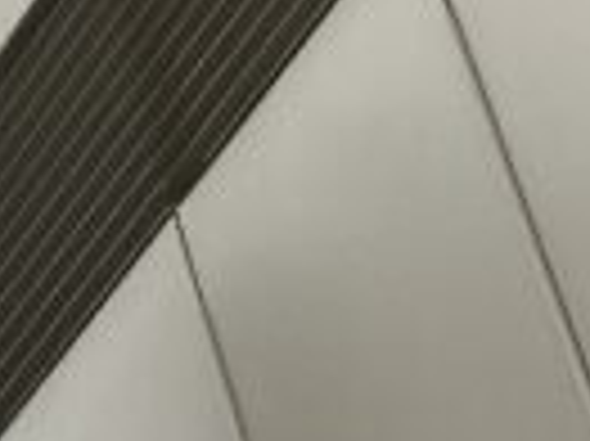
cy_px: 54
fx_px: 3729
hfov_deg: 7.9
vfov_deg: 6.8
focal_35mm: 219
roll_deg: +1.5
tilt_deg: +40.4
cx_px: -1139
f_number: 1.8
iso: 32
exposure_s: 1/810
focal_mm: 3.99
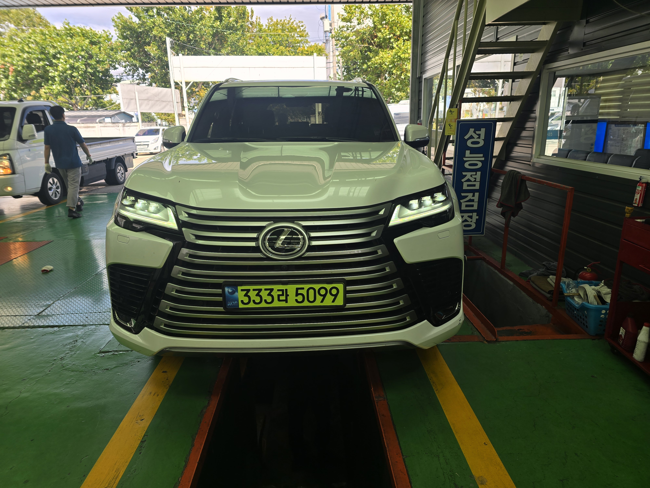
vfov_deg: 58.9
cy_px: 244
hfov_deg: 73.9
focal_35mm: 23
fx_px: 432
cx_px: 325
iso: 12
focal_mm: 6.3
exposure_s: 1/385
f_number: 1.7
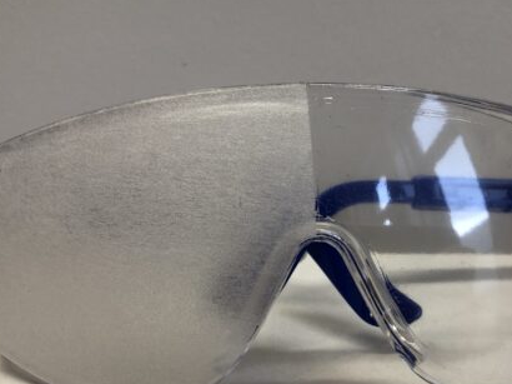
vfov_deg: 35.0
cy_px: 235
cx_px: 306
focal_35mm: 41
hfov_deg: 45.6
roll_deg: -1.3
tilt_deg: -18.9
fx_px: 606
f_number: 1.8
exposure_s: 1/100
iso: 32
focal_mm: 3.99
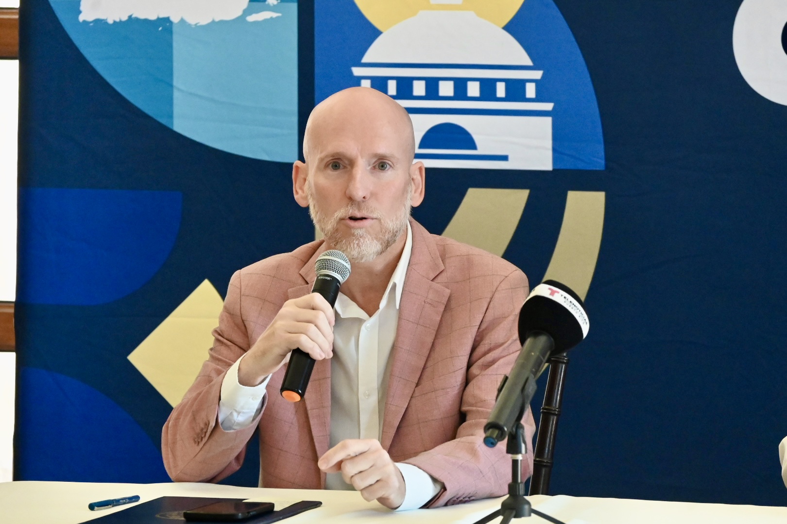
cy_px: 262
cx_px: 394
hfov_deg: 8.6
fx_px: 5246
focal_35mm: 240
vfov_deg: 5.7
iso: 8000
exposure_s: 1/200
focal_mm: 160
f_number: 7.1
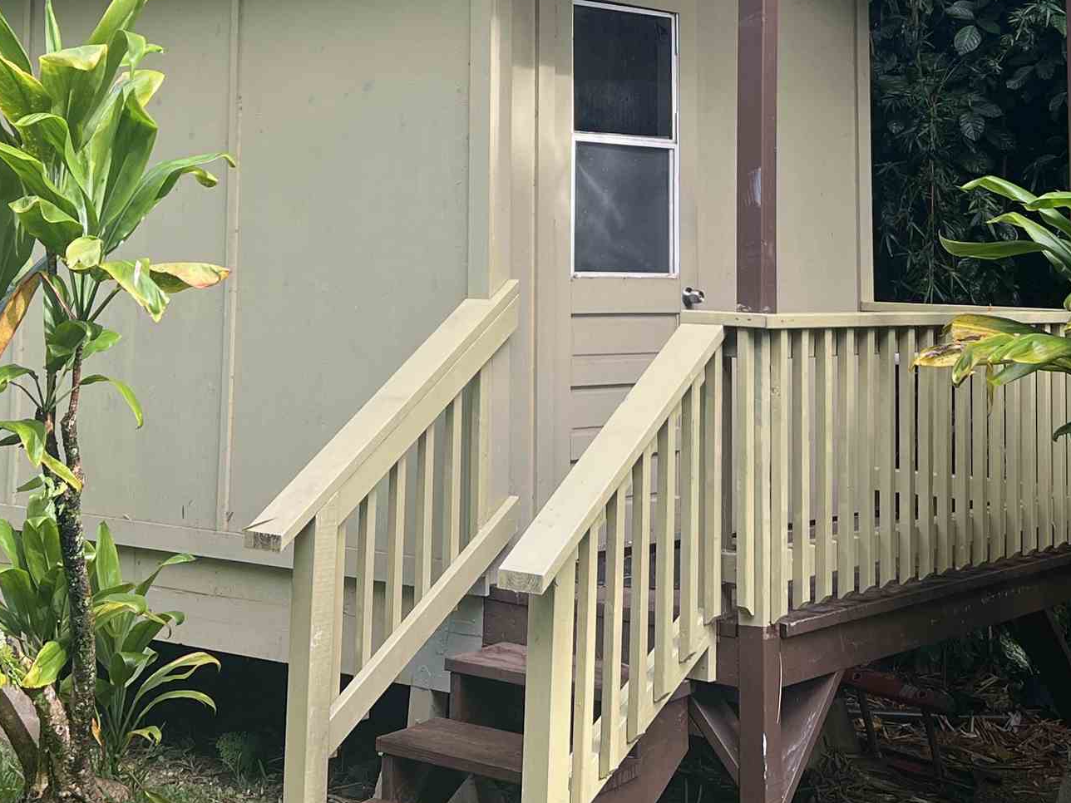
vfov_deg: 22.9
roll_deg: -1.2
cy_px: 40
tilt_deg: +6.1
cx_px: 561
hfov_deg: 31.2
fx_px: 1918
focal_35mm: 62
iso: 50
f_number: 1.5
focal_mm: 5.7
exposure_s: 1/359
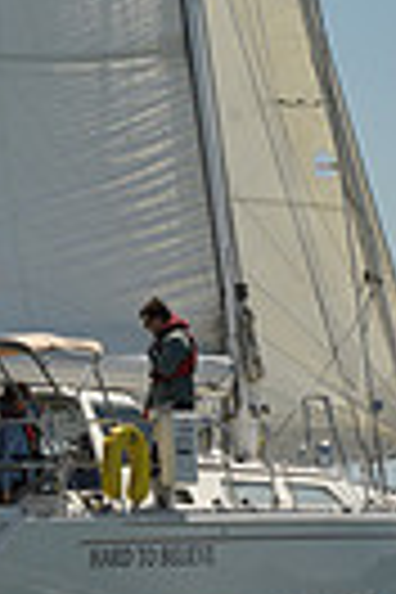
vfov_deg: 6.6
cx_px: 241
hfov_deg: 4.5
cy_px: -410
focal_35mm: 308
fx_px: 5082
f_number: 14
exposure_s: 1/800
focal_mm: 70
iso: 320
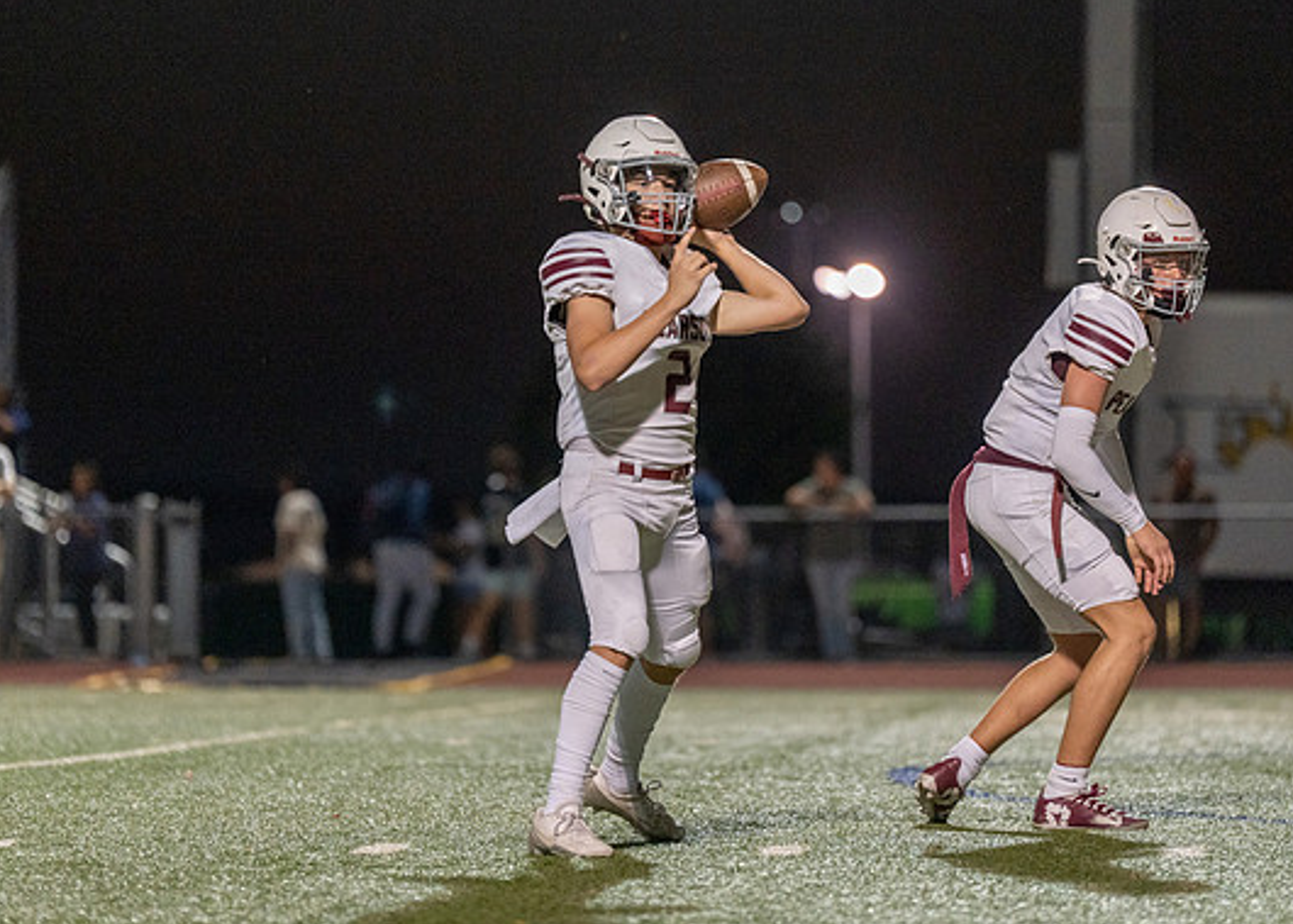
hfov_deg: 8.2
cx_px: 620
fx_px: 9000
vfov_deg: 5.9
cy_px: 384
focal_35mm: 245
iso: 2000
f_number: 2.8
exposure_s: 1/1000
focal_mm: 188
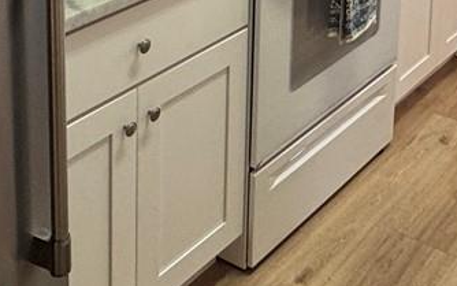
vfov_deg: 15.9
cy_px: -211
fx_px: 885
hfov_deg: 28.5
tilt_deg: -8.0
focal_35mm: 71
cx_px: 346
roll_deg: -2.5
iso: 160
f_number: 2.2
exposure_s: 1/60
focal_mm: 2.22
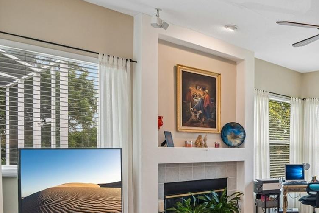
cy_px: 150
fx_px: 301
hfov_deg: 46.9
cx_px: 316
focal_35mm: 34
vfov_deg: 38.2
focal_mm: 16
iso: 400
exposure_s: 1/15
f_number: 8
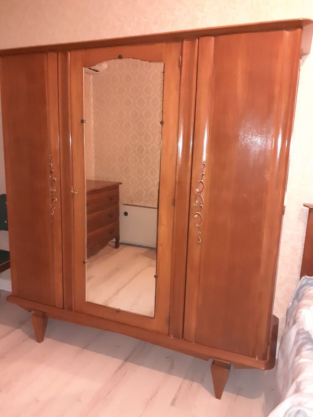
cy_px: 208
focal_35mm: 27
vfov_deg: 65.3
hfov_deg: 51.4
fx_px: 325
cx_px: 156
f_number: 1.9
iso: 800
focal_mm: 3.6
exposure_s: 1/20
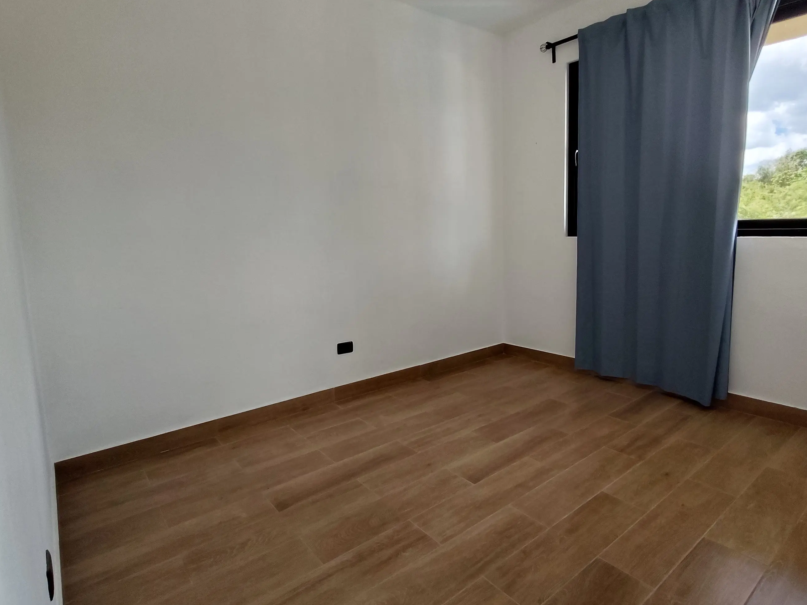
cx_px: 428
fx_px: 466
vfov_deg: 65.9
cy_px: 282
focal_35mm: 20
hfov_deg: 81.7
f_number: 2.2
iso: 56
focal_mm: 1.67
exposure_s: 1/100
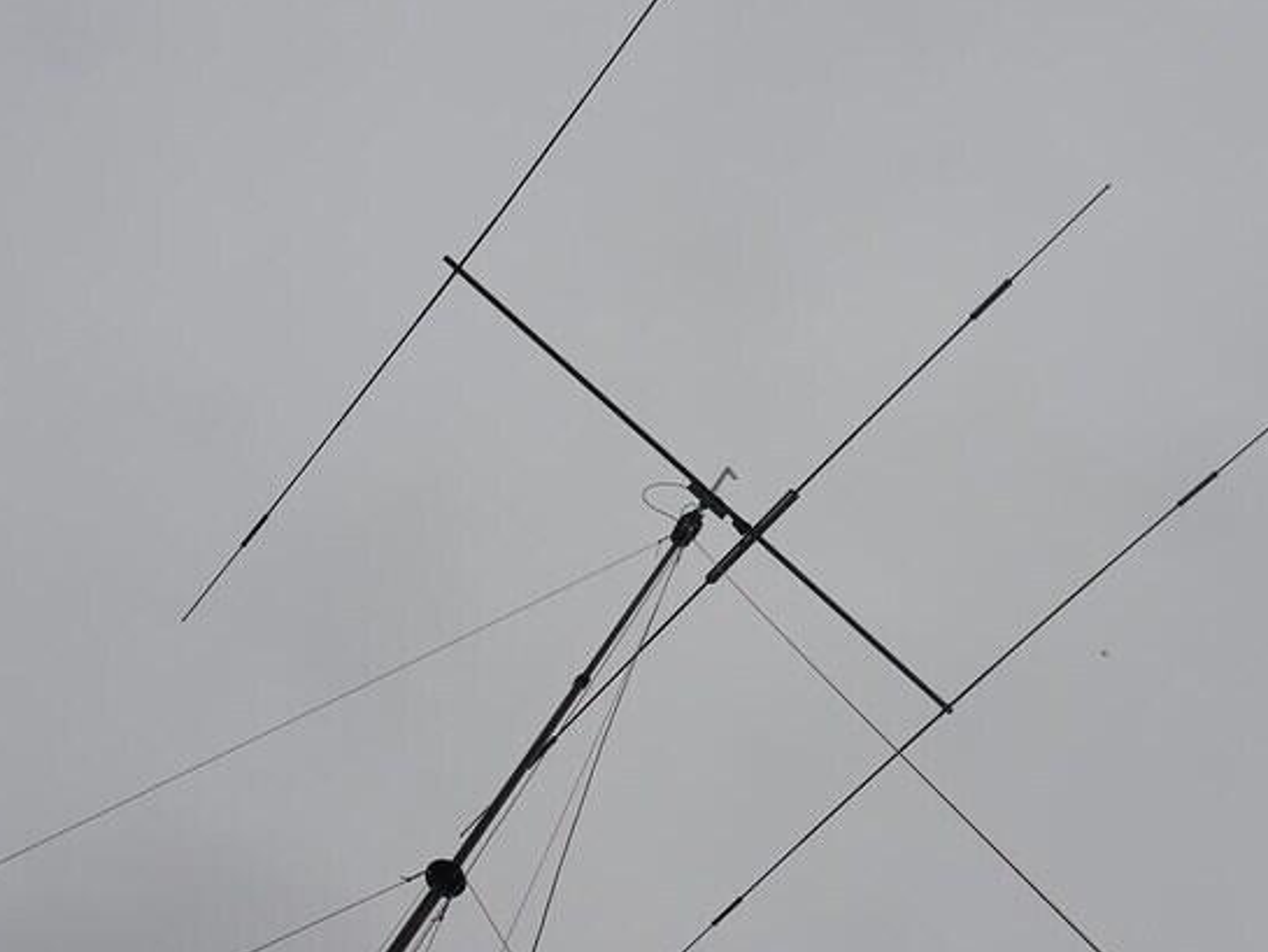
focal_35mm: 54
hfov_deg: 35.5
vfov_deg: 27.0
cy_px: 512
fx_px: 1978
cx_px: 640
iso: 80
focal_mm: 9.9
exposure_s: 1/1250
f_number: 4.5
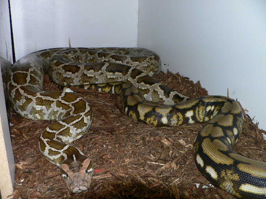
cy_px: 100
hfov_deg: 52.6
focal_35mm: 35
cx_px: 133
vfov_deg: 40.7
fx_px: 269
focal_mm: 4.6
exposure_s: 1/40
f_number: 2.8
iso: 100
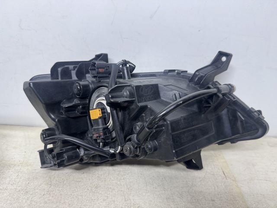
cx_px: 138
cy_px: 104
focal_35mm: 24
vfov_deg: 56.8
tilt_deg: -28.4
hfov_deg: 71.6
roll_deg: -2.6
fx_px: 192
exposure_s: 1/50
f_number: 1.78
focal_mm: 6.76
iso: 125
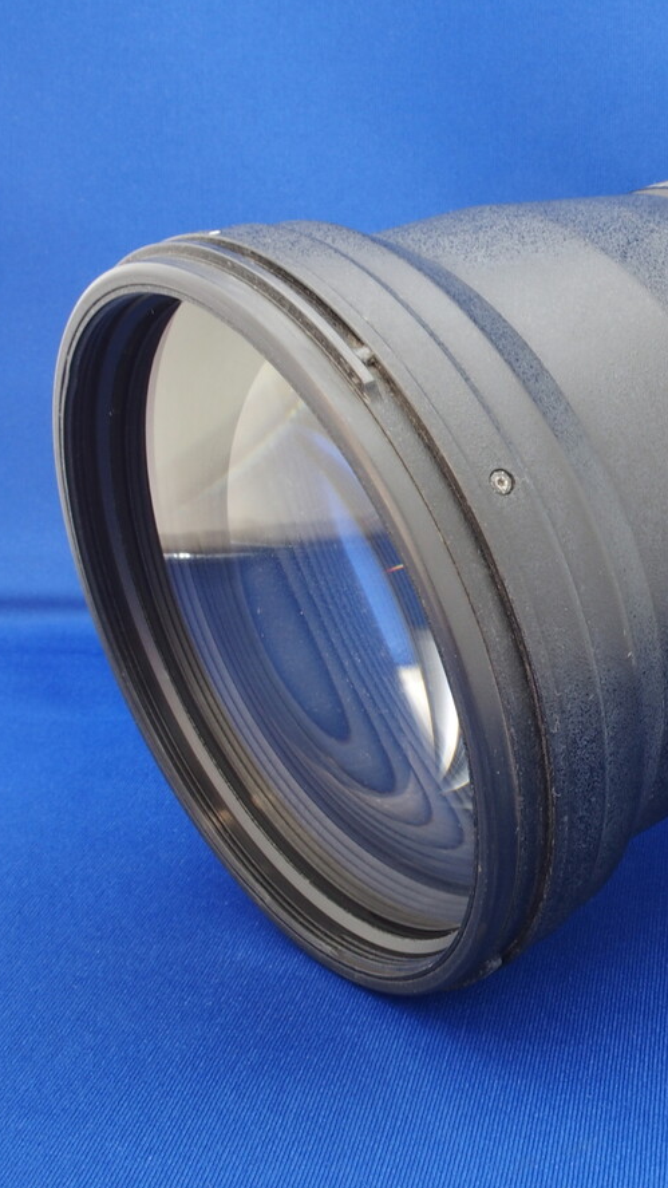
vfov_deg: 37.2
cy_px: 588
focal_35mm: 56
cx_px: 767
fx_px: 1763
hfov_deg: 20.3
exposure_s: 2
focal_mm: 8.1
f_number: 8
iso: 100
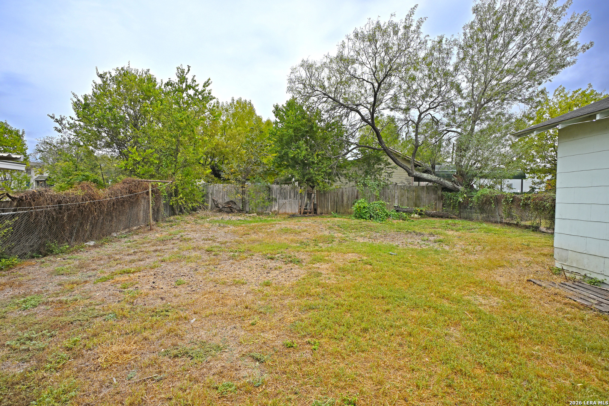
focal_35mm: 18
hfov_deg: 90.0
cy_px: 203
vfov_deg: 67.4
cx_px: 304
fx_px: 304
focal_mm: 12
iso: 64
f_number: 5.6
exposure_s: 1/125
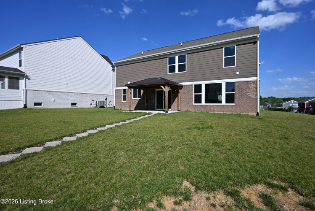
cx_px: 158
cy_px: 106
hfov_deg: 90.0
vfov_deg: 67.4
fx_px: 158
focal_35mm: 18
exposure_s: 1/1600
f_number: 6.3
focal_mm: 18
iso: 250
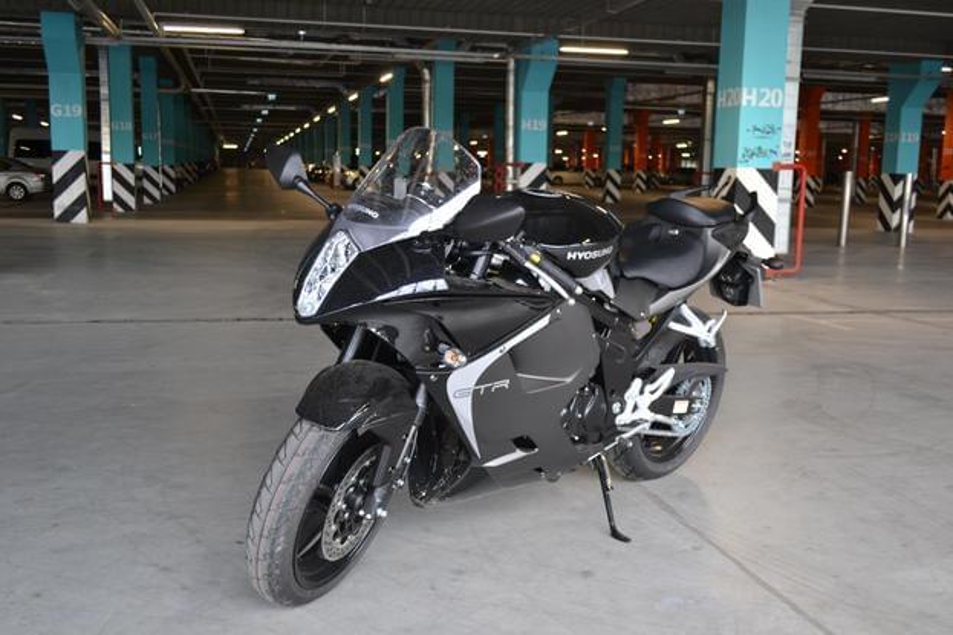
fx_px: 953
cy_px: 318
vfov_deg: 36.9
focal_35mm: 36
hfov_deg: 53.1
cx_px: 476
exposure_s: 1/30
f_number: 4
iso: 400
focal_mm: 24
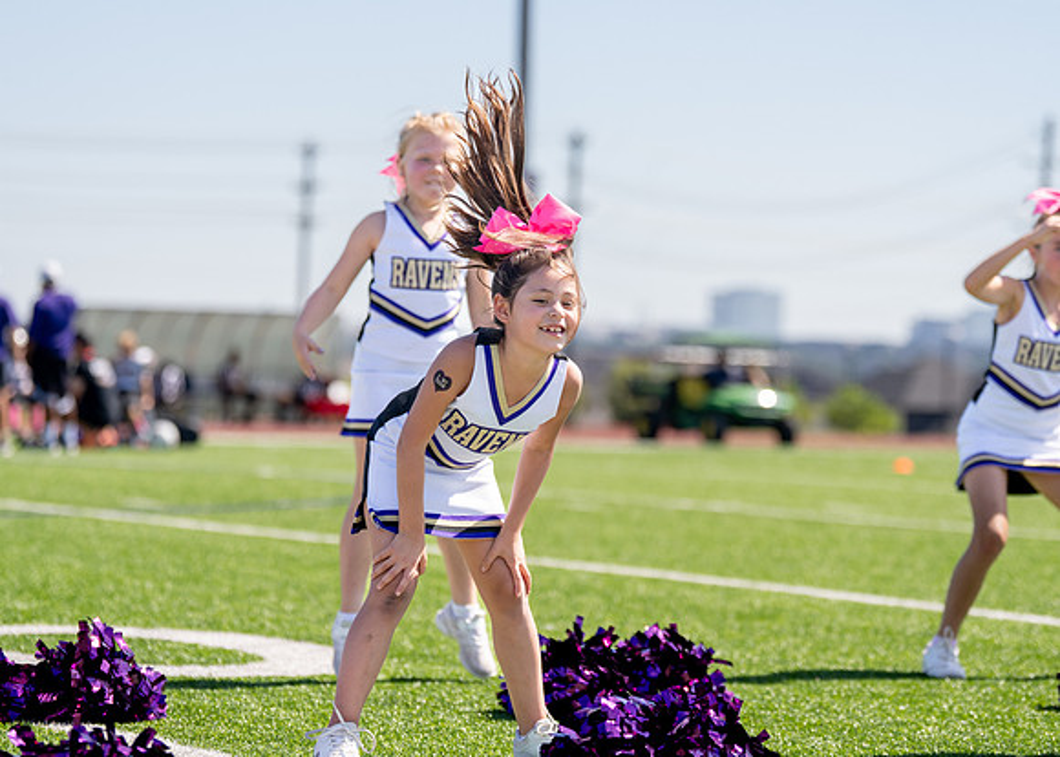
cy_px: 359
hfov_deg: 15.1
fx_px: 4002
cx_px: 558
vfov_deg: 10.8
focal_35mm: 133
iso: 200
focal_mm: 110
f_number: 2.8
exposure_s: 1/2500
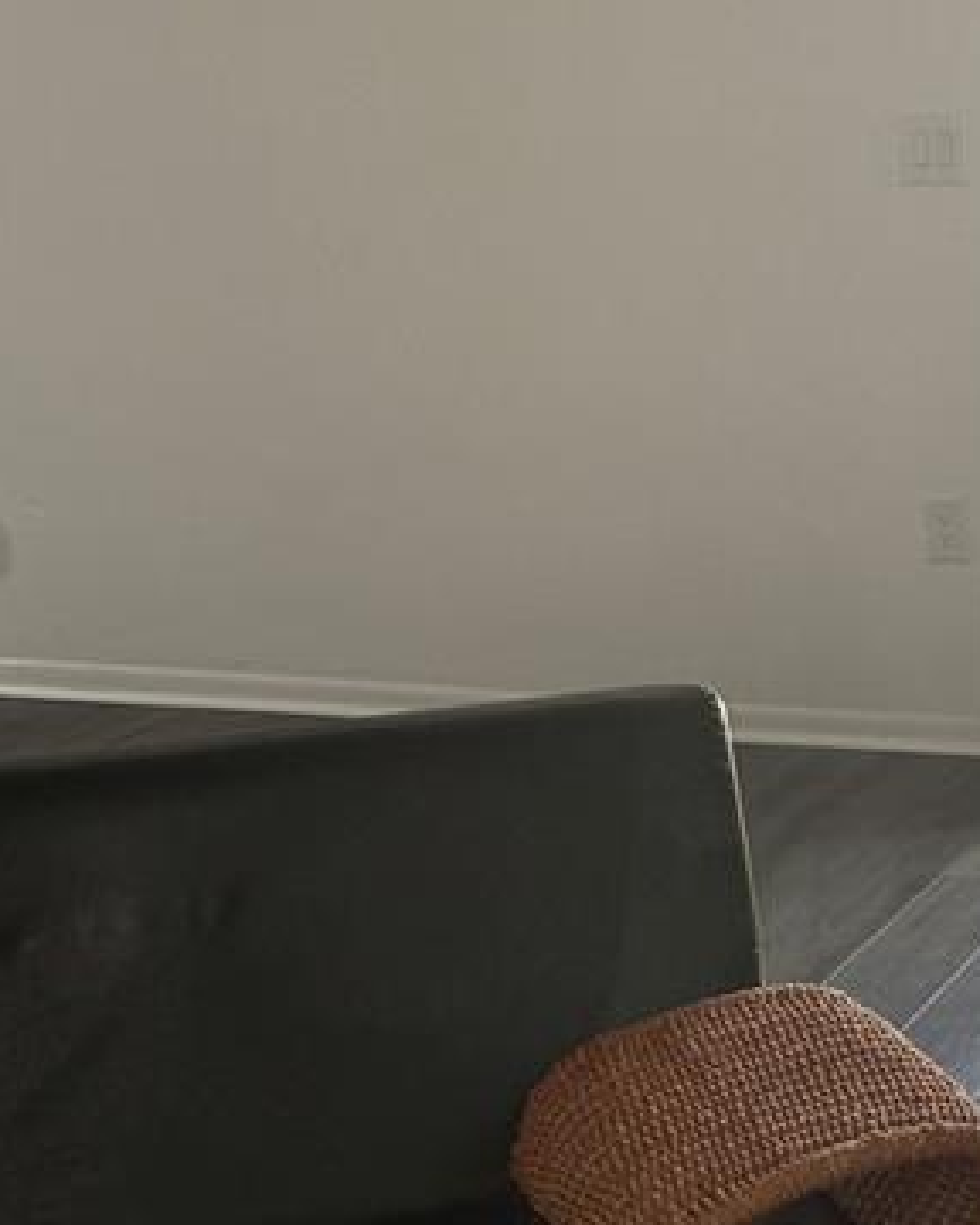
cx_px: 1303
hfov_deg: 18.2
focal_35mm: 78
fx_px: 2828
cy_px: 490
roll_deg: +0.8
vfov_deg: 24.4
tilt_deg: -8.5
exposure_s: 1/121
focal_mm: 6.76
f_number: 1.78
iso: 100
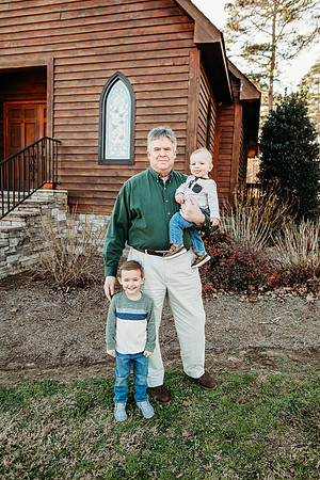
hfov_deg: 53.1
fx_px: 320
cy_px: 240
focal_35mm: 24
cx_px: 160
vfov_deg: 73.7
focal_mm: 24
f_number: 2.8
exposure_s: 1/320
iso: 250
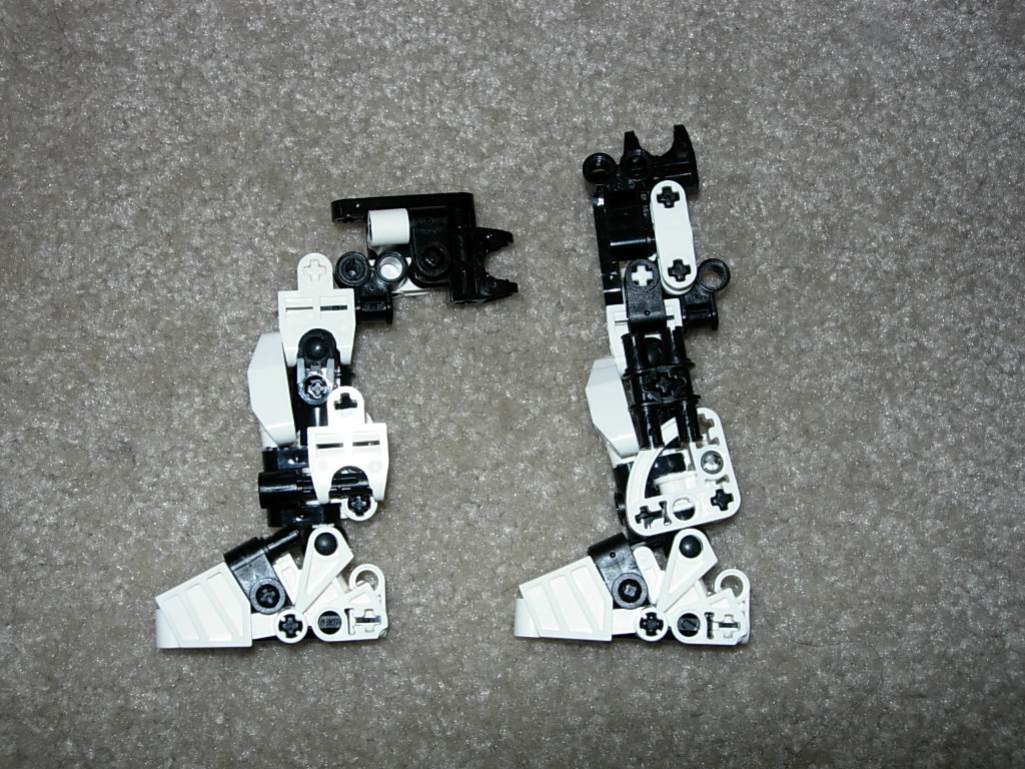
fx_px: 1125
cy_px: 384
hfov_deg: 49.0
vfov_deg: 37.7
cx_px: 512
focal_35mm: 38
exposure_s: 1/64
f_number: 4.8
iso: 79
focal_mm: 7.8
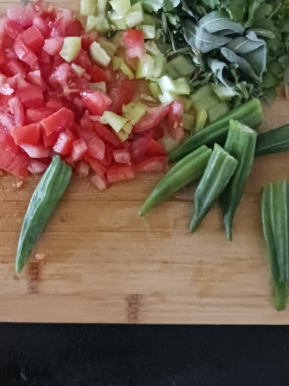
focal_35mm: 49
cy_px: 133
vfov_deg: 38.5
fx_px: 546
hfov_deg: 29.6
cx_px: 111
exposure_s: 1/10
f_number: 1.8
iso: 5000
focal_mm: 4
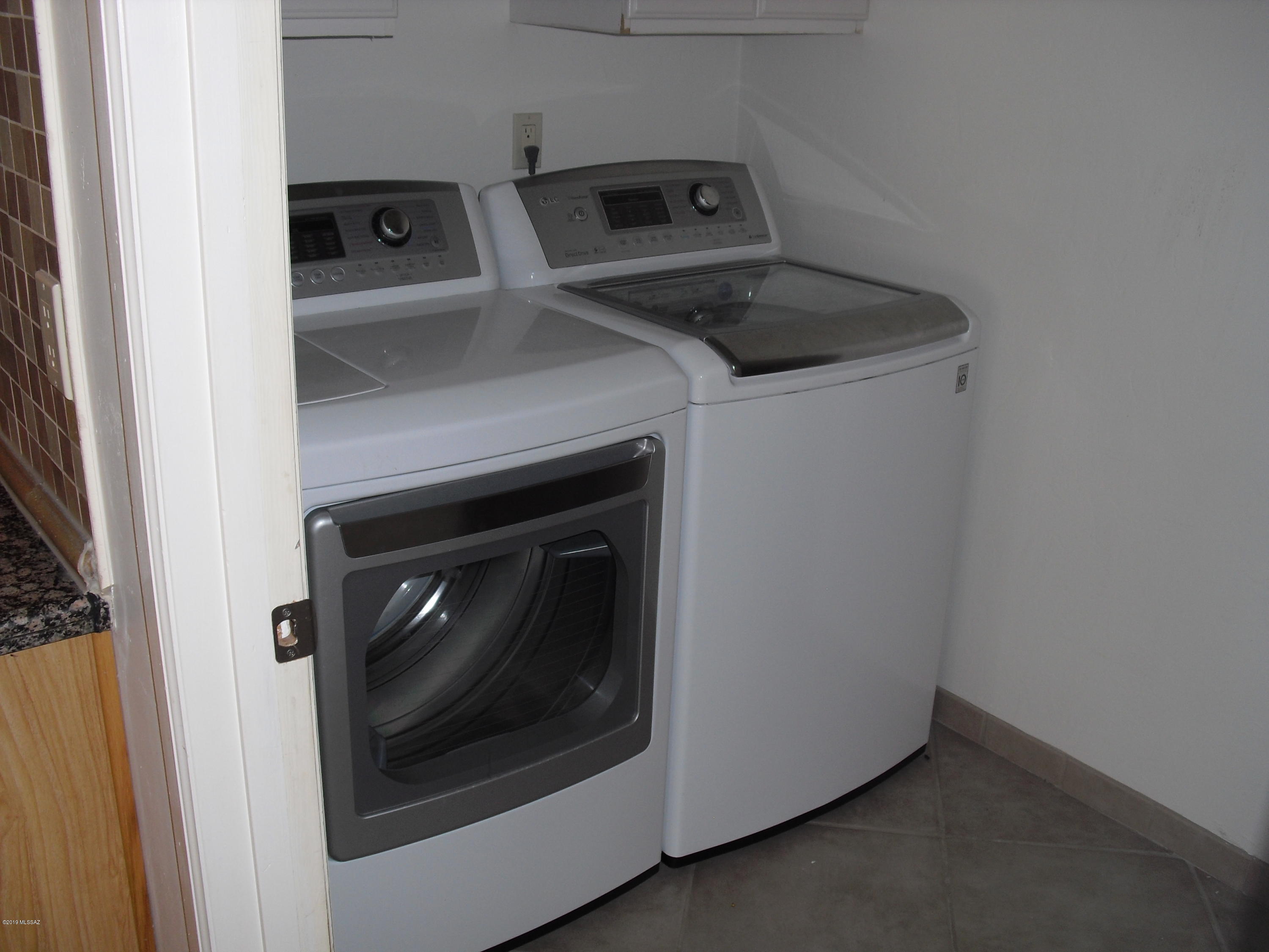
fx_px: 1320
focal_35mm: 36
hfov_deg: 51.4
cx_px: 634
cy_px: 476
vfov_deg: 39.7
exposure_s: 1/60
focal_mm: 6.3
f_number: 3.1
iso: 100
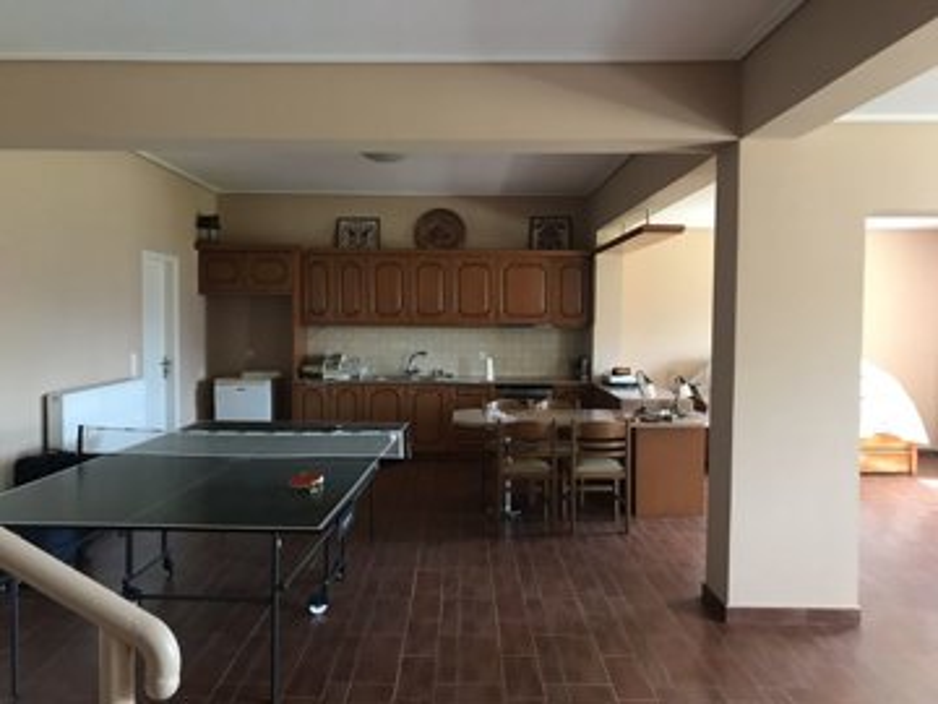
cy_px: 352
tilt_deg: -1.6
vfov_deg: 49.7
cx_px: 469
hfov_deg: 63.4
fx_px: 759
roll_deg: -0.2
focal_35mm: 28
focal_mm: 3.99
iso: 80
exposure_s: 1/17
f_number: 1.8
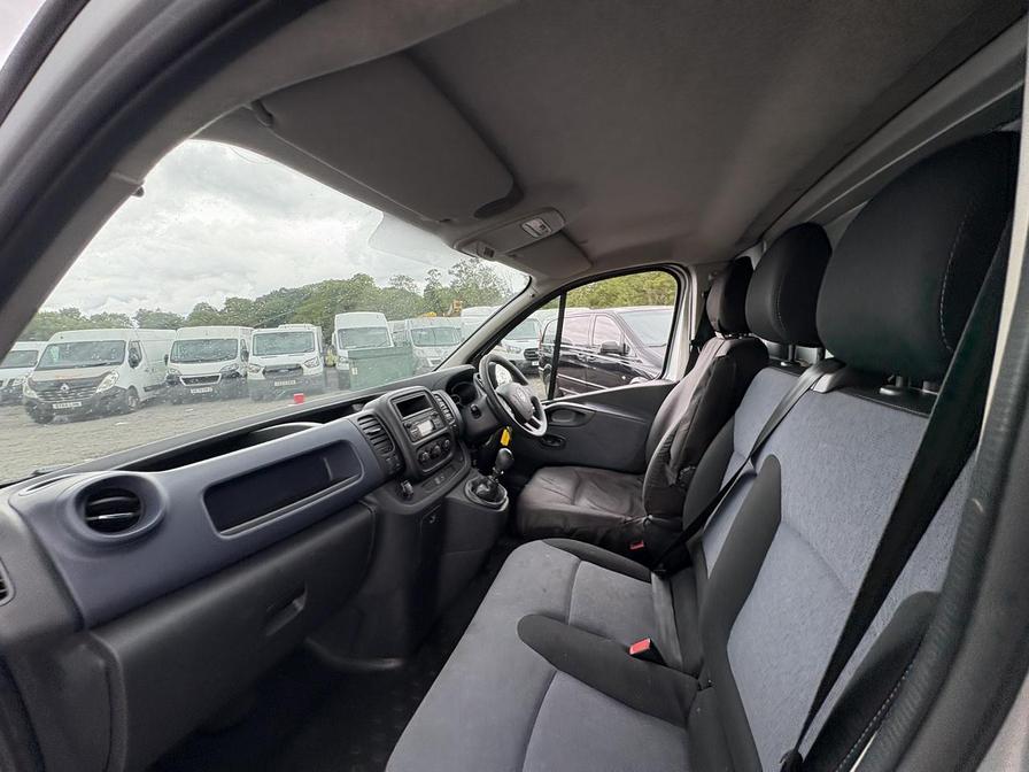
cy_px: 386
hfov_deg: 102.1
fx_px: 416
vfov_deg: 85.7
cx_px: 514
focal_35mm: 14
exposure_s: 1/149
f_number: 2.2
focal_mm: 2.22
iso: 64
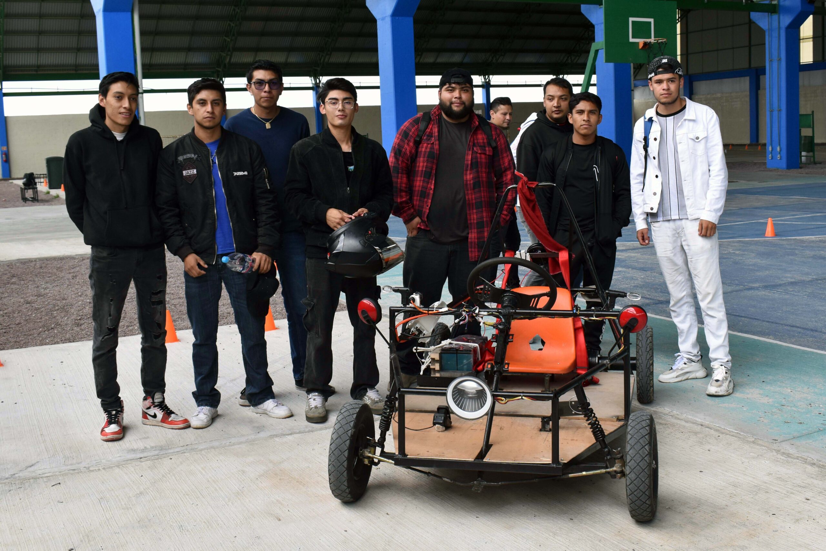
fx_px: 792
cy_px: 276
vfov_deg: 38.4
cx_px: 413
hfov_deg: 55.1
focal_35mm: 34
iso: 400
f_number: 8
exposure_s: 1/250
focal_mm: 23
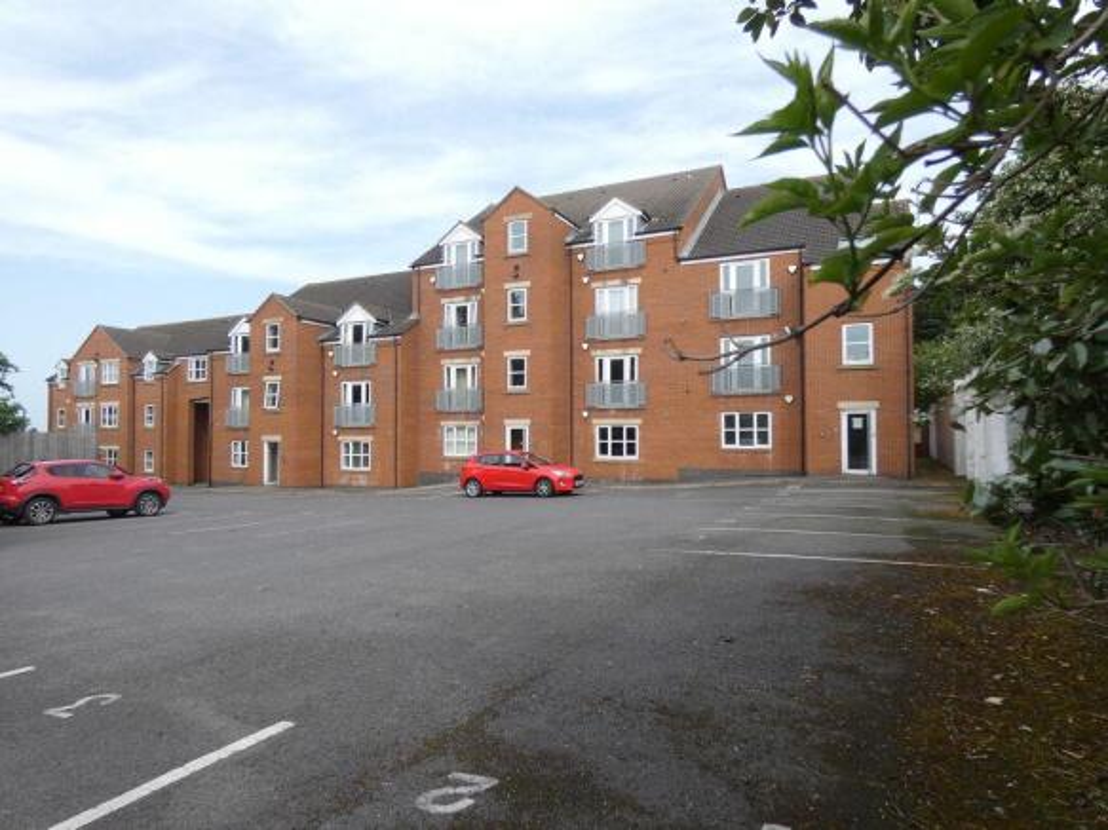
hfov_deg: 79.0
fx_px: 672
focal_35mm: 21
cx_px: 554
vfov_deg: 63.4
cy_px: 415
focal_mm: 3.7
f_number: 2.8
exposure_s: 1/640
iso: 80
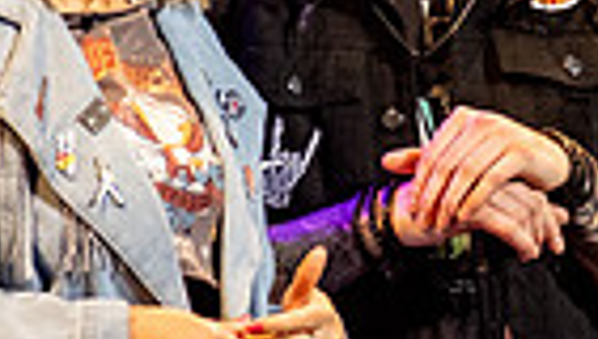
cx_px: 593
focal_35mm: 458
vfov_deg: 2.7
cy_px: -95
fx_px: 7277
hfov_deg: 4.7
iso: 2000
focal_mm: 55
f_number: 2.8
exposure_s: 1/500
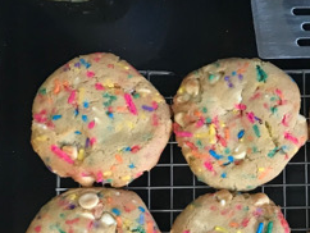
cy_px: 223
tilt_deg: -85.2
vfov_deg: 19.5
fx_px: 663
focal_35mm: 74
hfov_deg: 23.7
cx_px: 382
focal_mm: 3.99
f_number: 1.8
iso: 64
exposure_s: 1/15
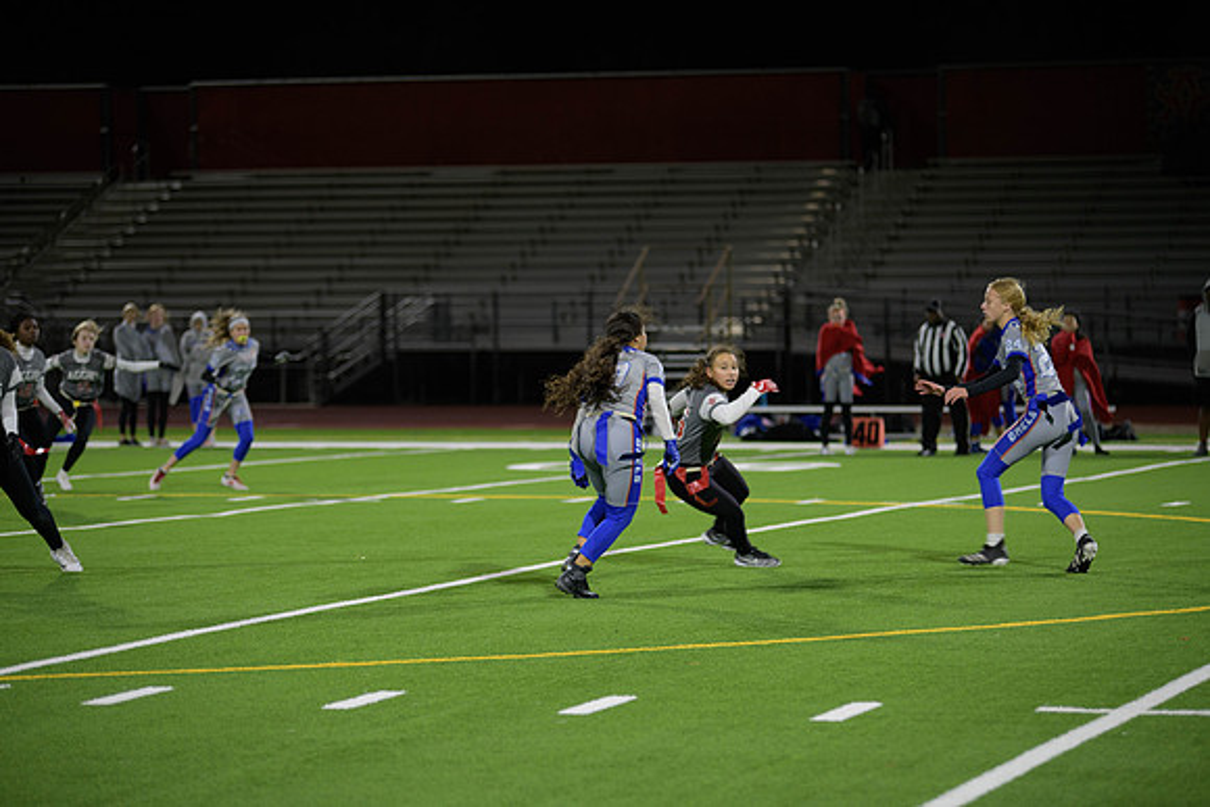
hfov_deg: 15.8
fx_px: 4370
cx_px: 605
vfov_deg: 10.6
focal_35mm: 130
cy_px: 404
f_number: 2.8
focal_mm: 130
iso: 800
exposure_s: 1/200
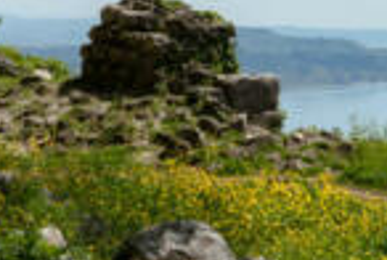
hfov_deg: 10.0
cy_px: -69
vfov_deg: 6.9
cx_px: 583
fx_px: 2133
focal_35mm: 198
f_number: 20
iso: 200
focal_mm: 58
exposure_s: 1/160
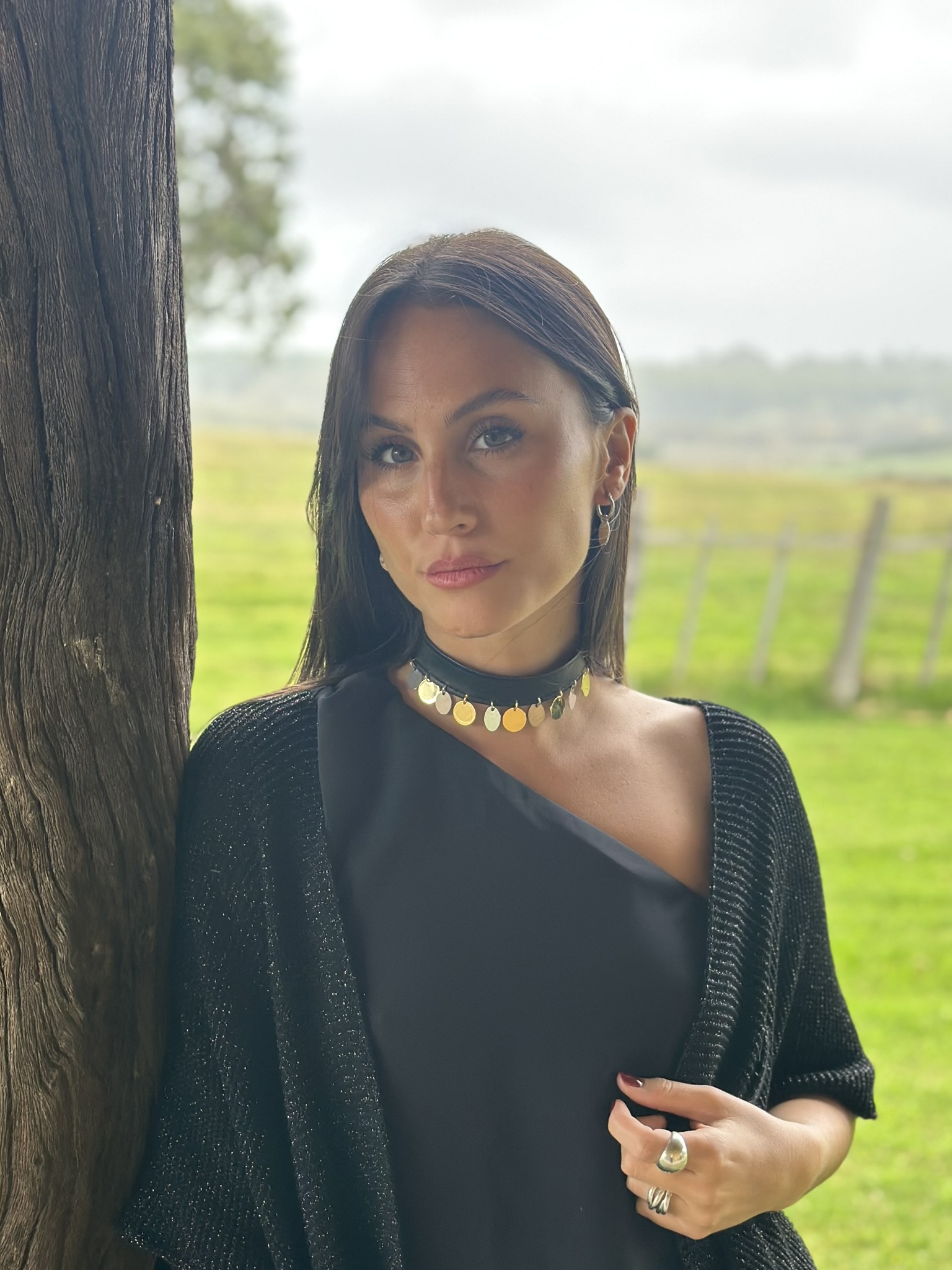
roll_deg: -2.5
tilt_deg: -9.9
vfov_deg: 39.7
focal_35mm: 48
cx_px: 476
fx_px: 1760
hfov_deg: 30.3
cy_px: 635
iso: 80
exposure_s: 1/268
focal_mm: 6.86
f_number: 1.78
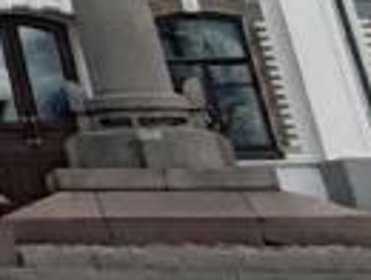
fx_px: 1943
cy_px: -700
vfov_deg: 6.9
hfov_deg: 7.8
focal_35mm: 181
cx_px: -1059
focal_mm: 1.96
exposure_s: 1/1100
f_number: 2.2
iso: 50
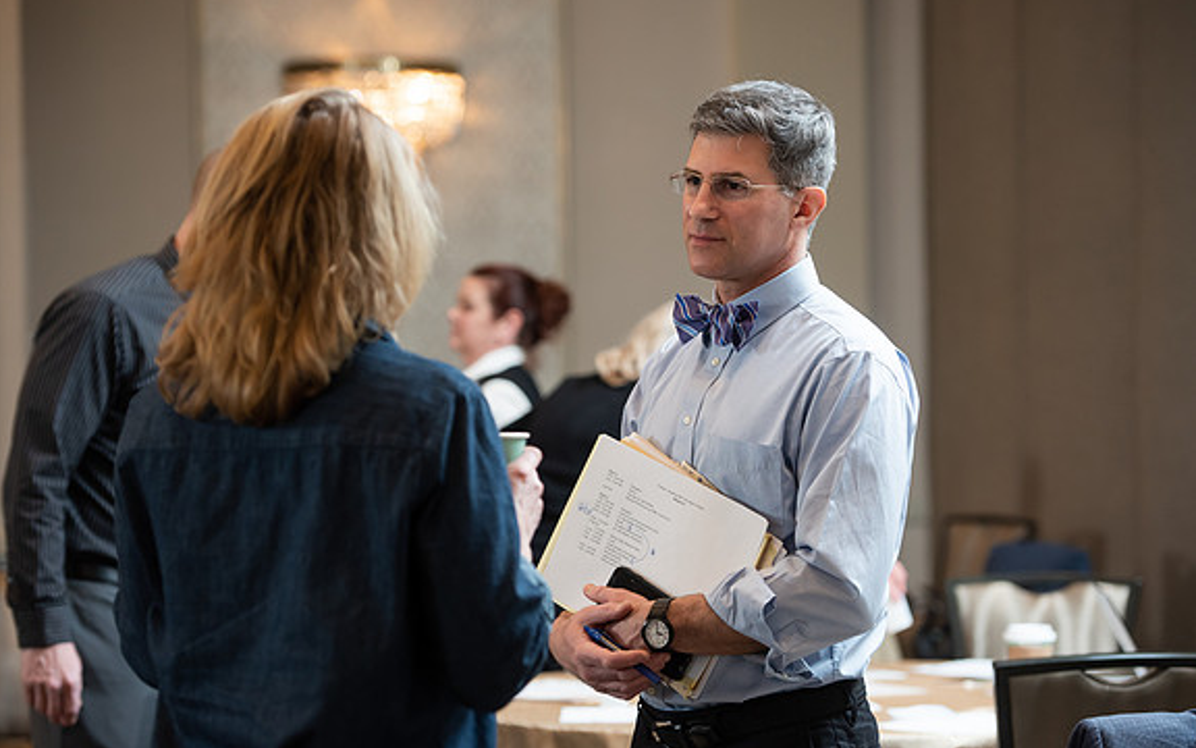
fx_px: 3683
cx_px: 598
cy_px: 373
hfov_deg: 18.4
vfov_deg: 11.6
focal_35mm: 113
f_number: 3.5
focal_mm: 110
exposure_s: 1/160
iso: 1000
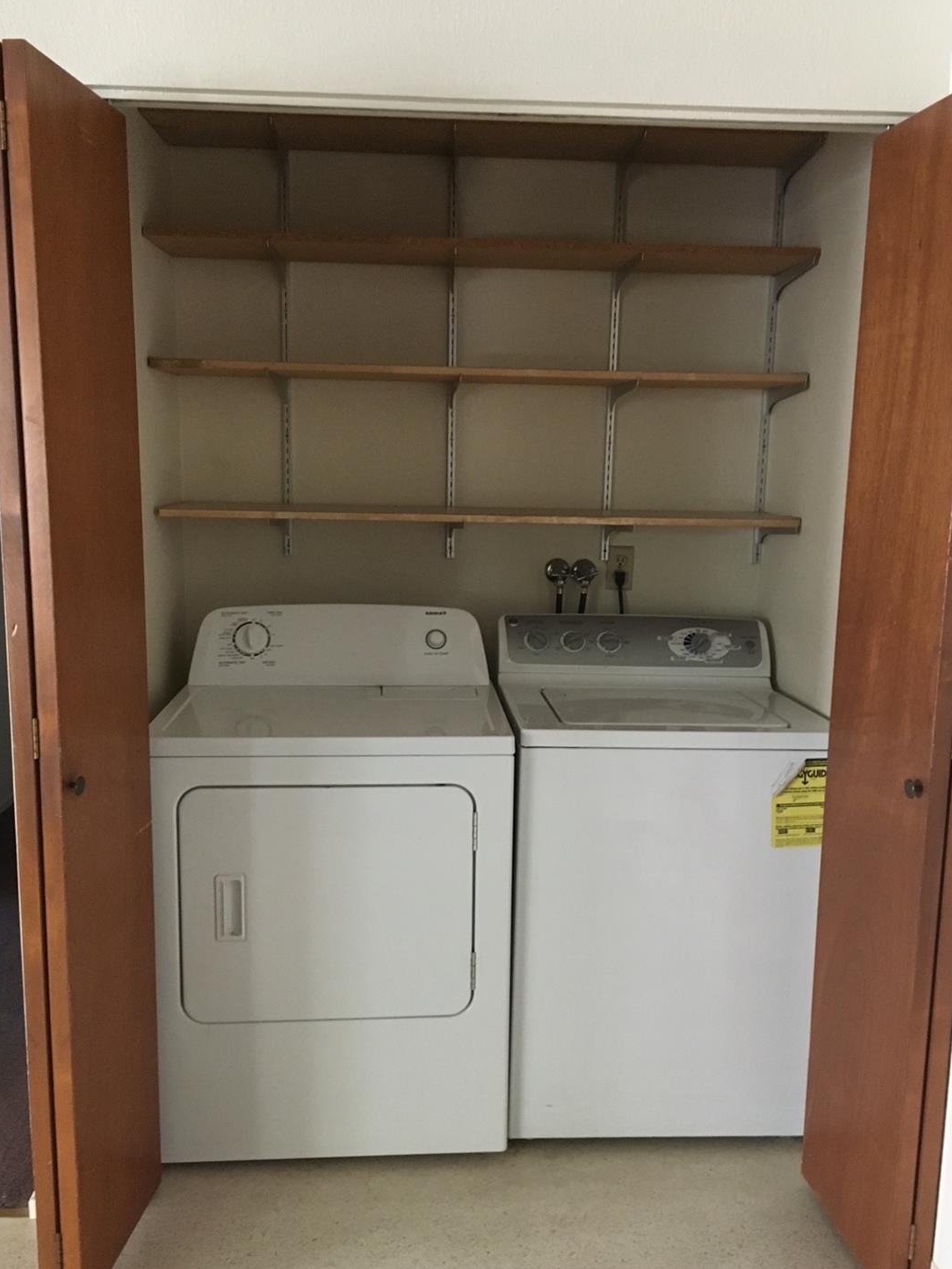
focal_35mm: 31
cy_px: 655
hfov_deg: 45.4
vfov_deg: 58.3
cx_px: 476
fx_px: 1137
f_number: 2.2
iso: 250
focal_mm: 4.15
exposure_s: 1/15
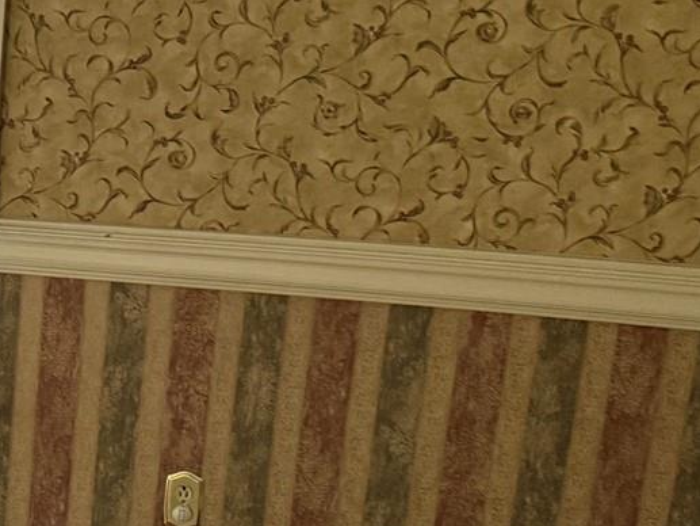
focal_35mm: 95
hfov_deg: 18.7
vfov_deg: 15.3
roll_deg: +0.5
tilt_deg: -15.3
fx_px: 1922
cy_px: 518
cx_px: -291
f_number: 1.78
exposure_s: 1/60
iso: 400
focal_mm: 6.76
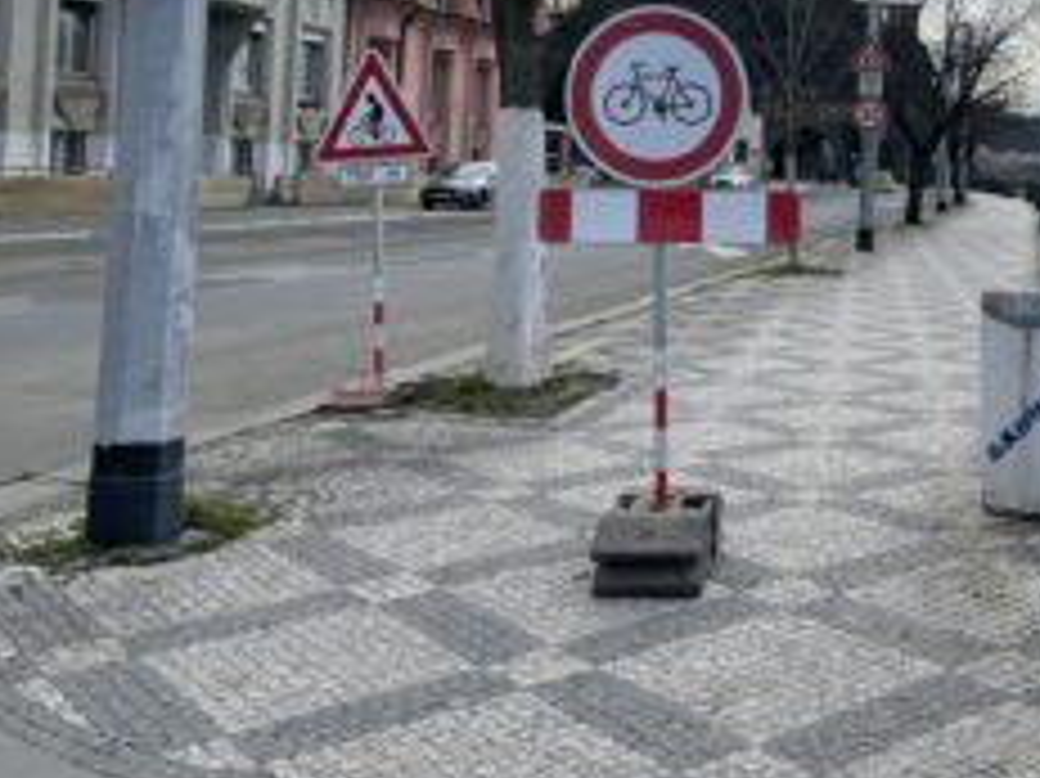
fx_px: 1351
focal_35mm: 45
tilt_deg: +1.9
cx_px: 815
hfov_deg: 40.6
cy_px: 135
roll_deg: -1.8
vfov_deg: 31.2
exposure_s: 1/4292
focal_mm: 4.2
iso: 32
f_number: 1.6
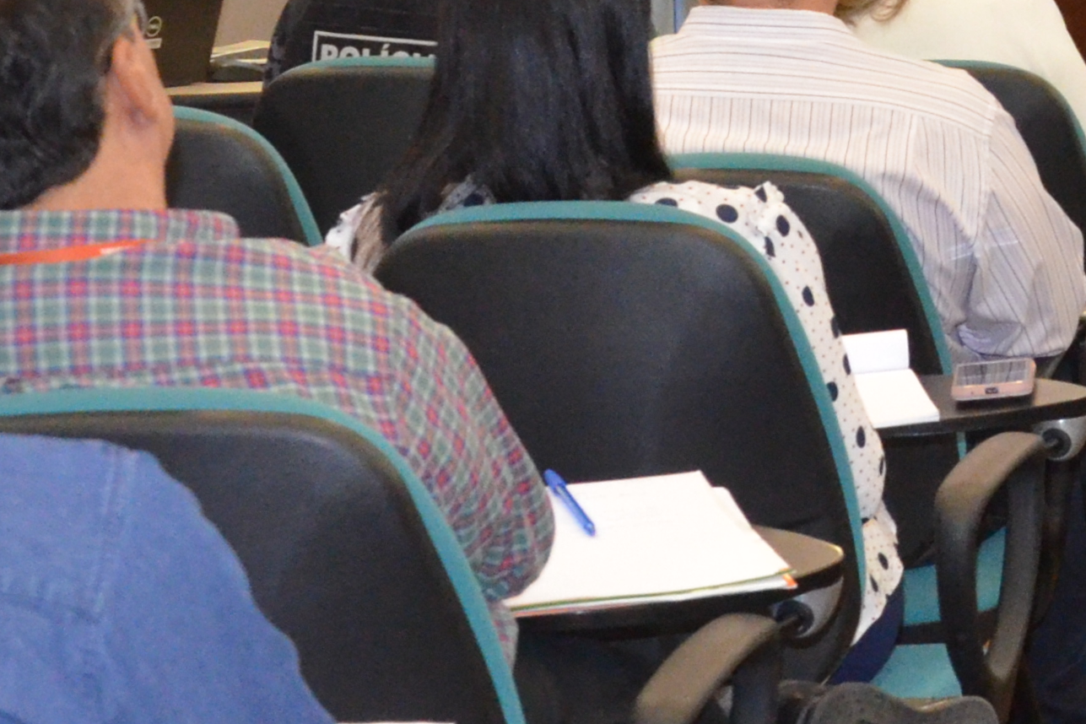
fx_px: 5188
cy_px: -90
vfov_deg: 7.9
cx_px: 1986
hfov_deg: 11.1
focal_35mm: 172
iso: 3200
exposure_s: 1/125
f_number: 7.1
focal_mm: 30
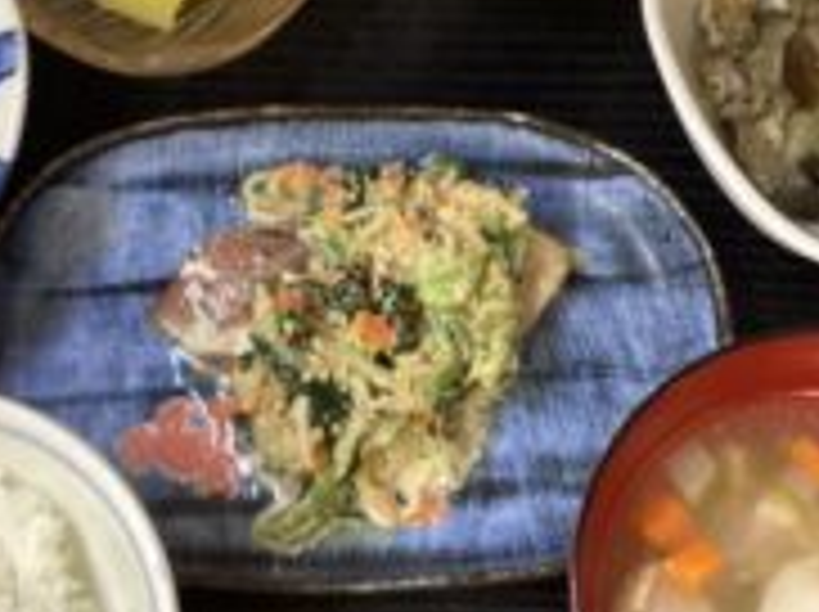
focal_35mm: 64
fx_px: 1512
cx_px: 376
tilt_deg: -68.4
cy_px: 268
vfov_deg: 22.9
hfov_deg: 30.3
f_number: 2.4
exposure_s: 1/60
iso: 320
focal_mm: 3.3
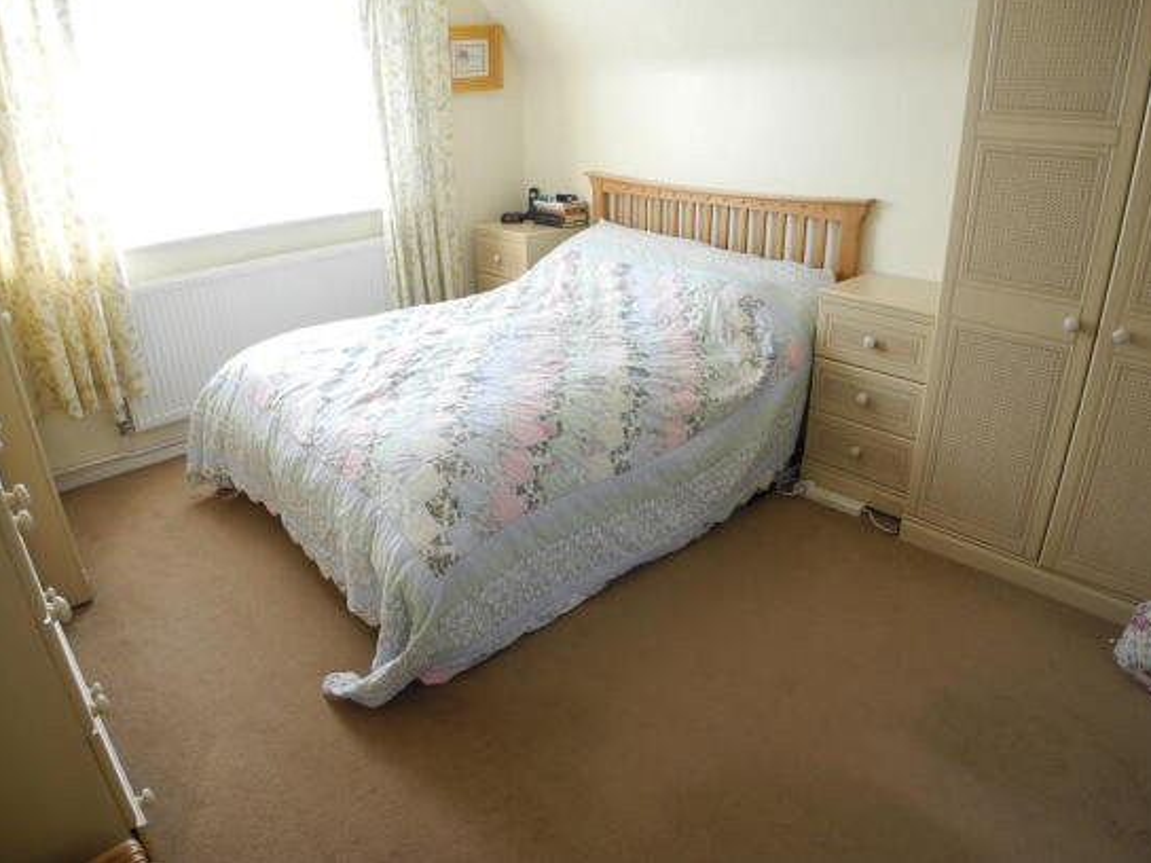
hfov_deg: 59.9
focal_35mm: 30
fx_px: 998
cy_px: 403
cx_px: 613
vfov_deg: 46.8
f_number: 2.8
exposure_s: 1/32.6
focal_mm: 6
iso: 100
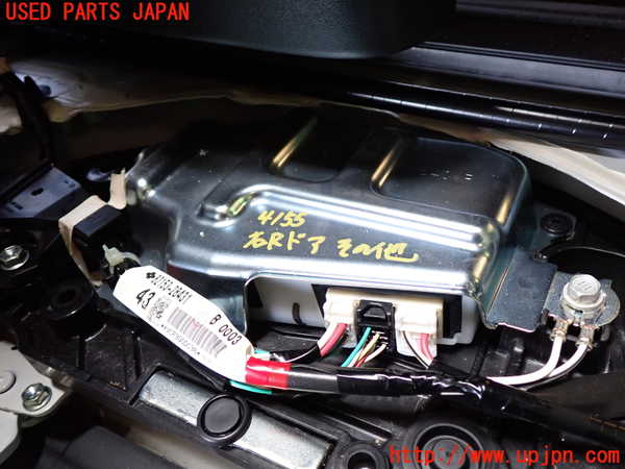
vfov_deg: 46.8
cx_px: 312
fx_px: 542
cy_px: 234
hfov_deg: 60.0
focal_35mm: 30
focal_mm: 5.4
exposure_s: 1/30
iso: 320
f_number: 2.3
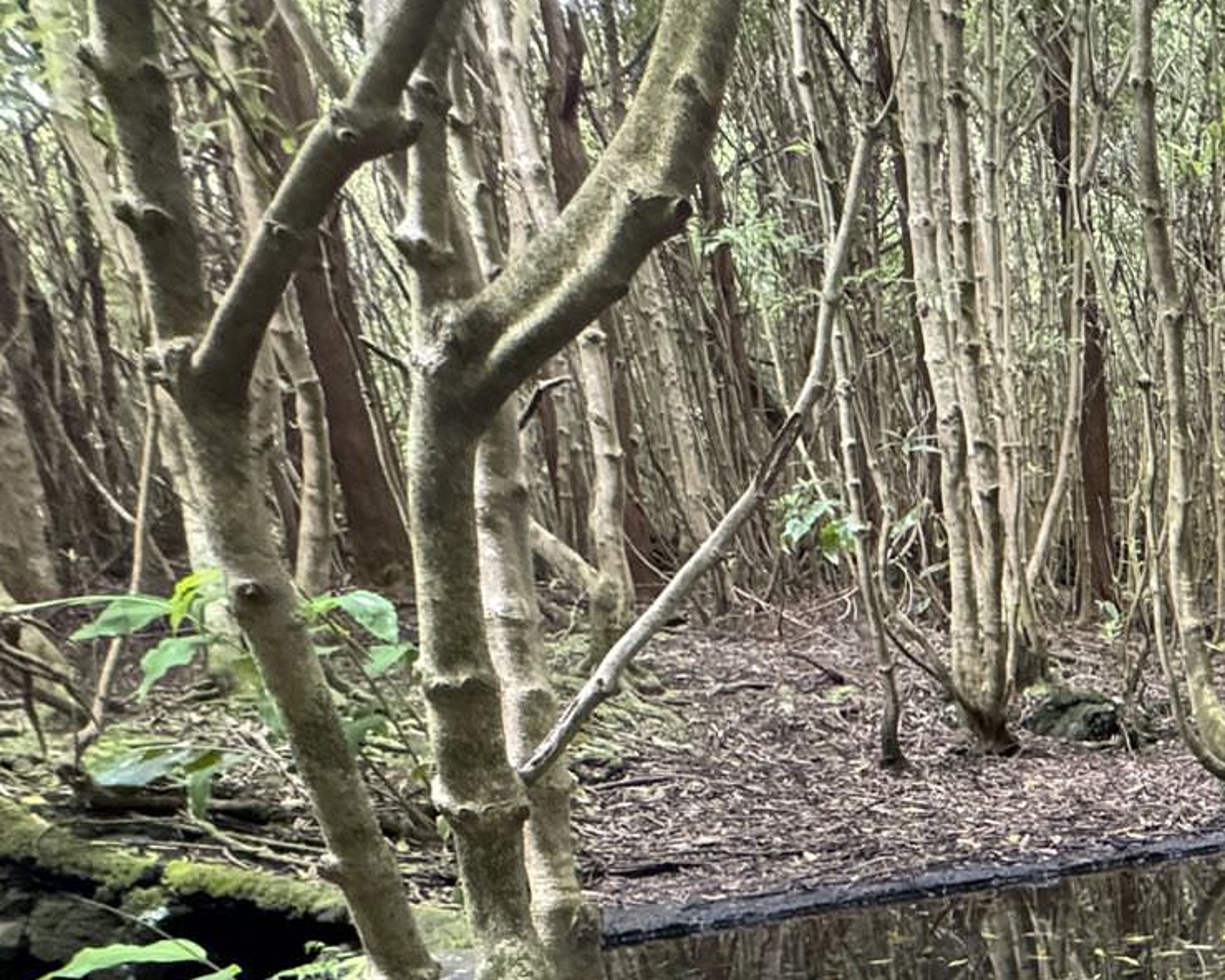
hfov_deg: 35.8
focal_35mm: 37
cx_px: 1538
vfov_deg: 35.7
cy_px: 1007
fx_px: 1341
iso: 1000
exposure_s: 1/60
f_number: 2.2
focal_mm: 2.22
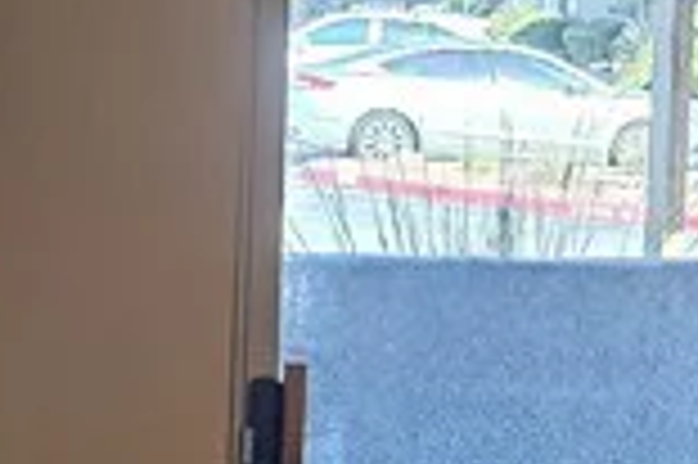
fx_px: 3060
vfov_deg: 8.7
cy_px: 342
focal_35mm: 158
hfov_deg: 12.6
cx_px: 932
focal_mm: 6.3
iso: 125
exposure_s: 1/120
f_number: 1.7
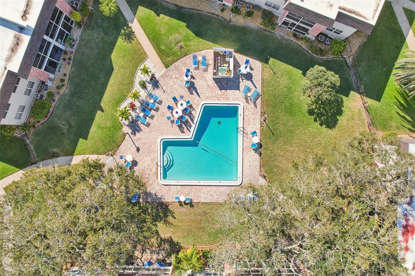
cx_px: 208
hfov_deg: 78.6
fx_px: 254
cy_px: 138
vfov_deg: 57.2
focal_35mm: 22
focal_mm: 8.4
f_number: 2.8
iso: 110
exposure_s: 1/1250
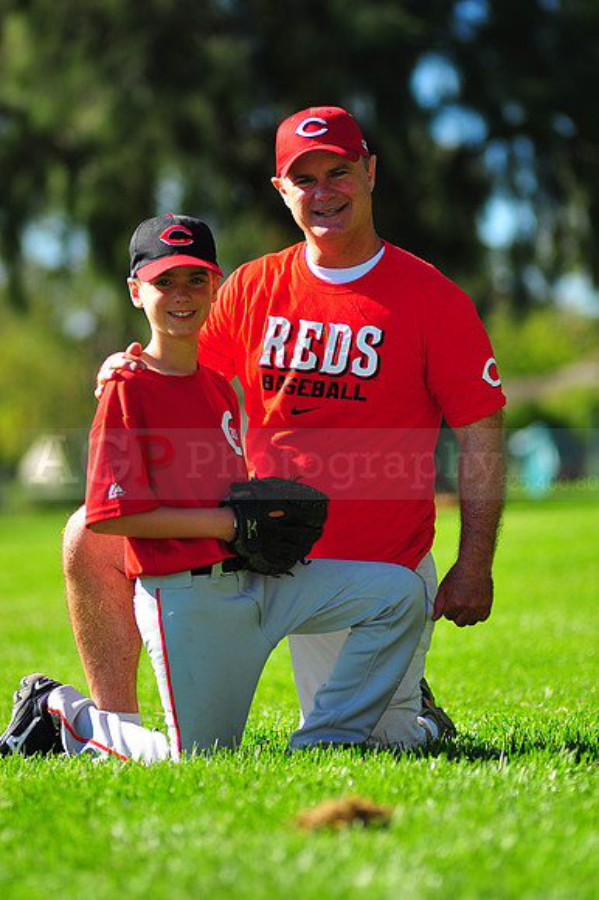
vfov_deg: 11.4
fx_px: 4498
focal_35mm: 180
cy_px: 450
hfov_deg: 7.6
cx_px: 300
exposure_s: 1/1250
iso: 200
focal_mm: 180
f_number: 3.5
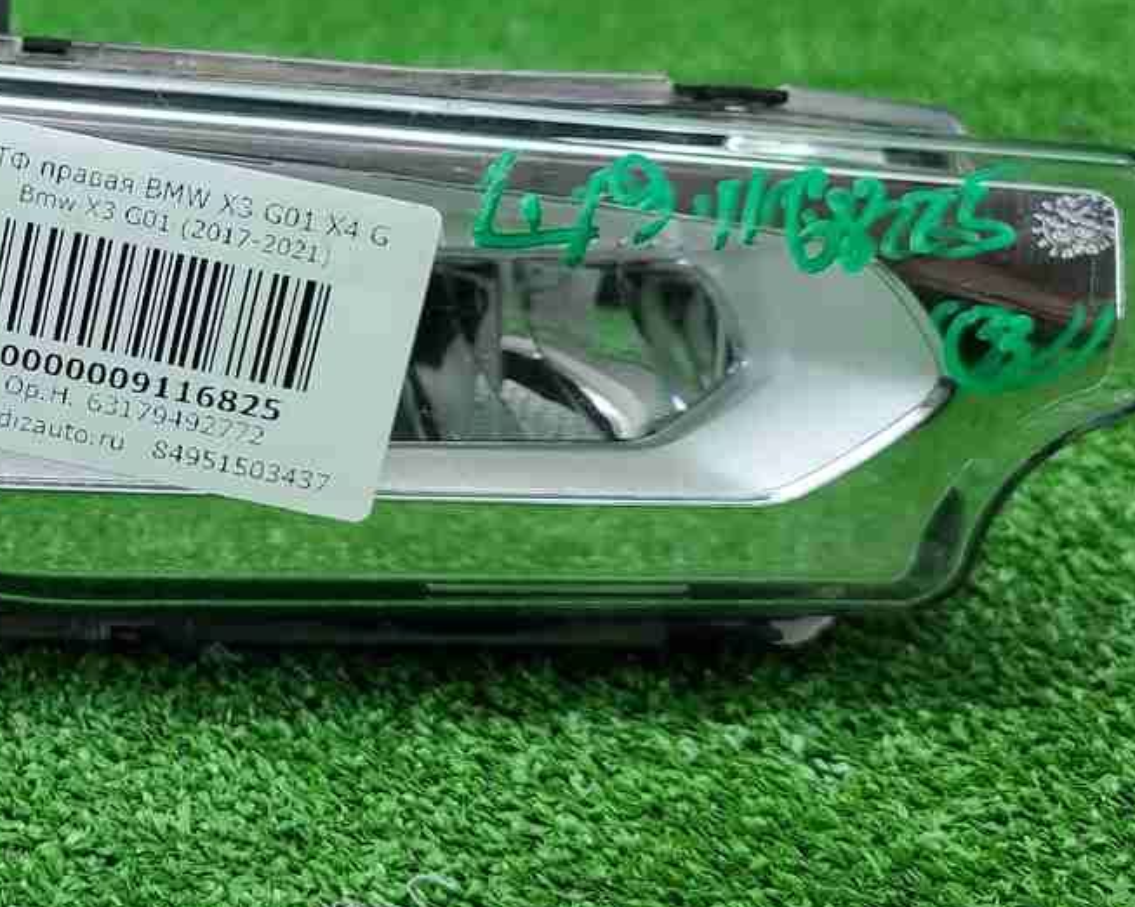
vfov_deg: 27.0
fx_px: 1881
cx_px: 85
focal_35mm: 56
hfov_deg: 31.8
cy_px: 313
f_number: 1.8
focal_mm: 5.4
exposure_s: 1/50
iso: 119
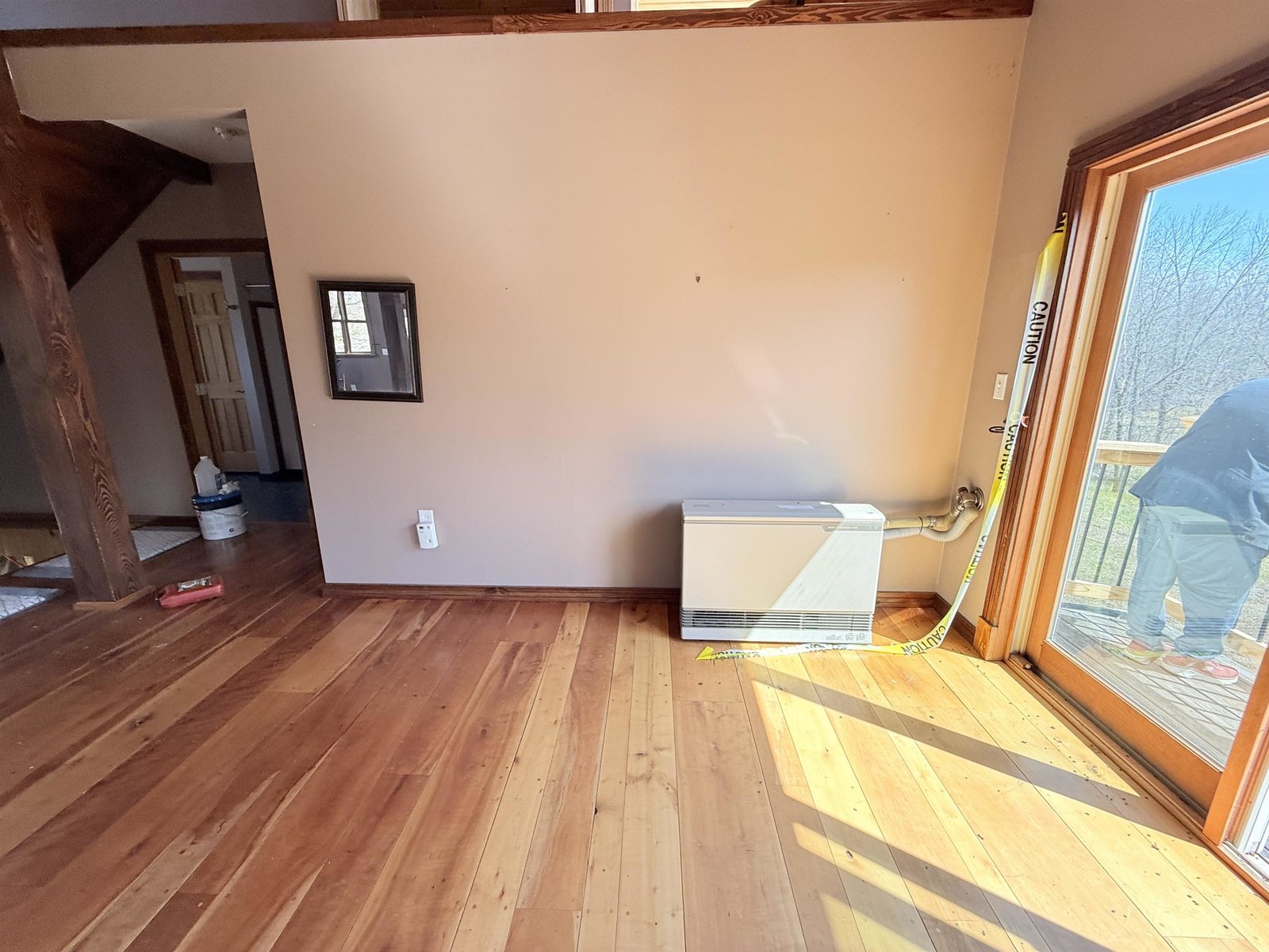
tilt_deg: -12.9
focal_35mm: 14
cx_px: 634
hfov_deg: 102.1
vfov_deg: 85.7
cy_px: 476
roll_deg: -0.7
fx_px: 513
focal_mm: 2.22
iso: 50
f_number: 2.2
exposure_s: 1/148
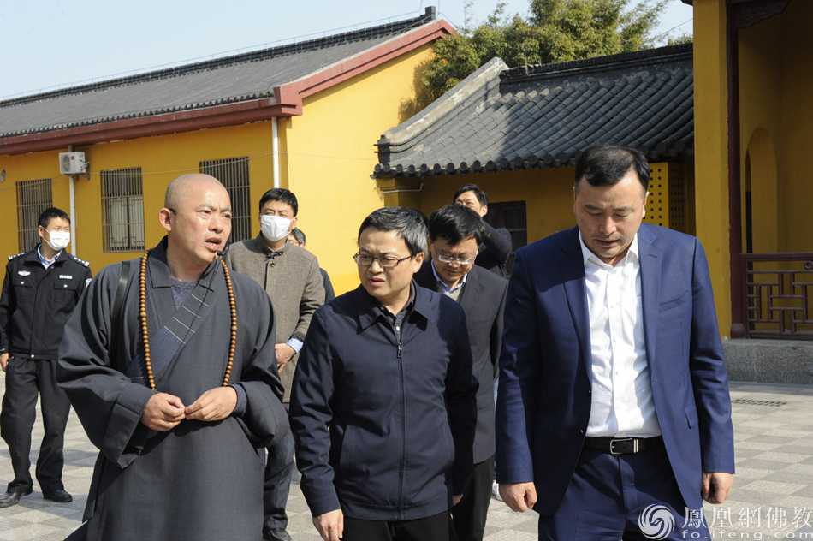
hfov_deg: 41.1
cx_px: 406
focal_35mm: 48
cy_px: 270
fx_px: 1083
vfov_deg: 28.0
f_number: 13
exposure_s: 1/640
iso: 1600
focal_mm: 48
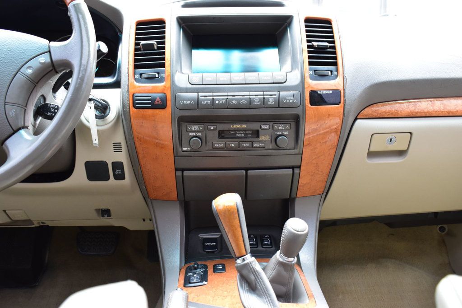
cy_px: 154
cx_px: 231
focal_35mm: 33
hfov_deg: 57.2
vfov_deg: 39.9
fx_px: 423
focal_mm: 22
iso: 640
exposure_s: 1/15
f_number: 6.3
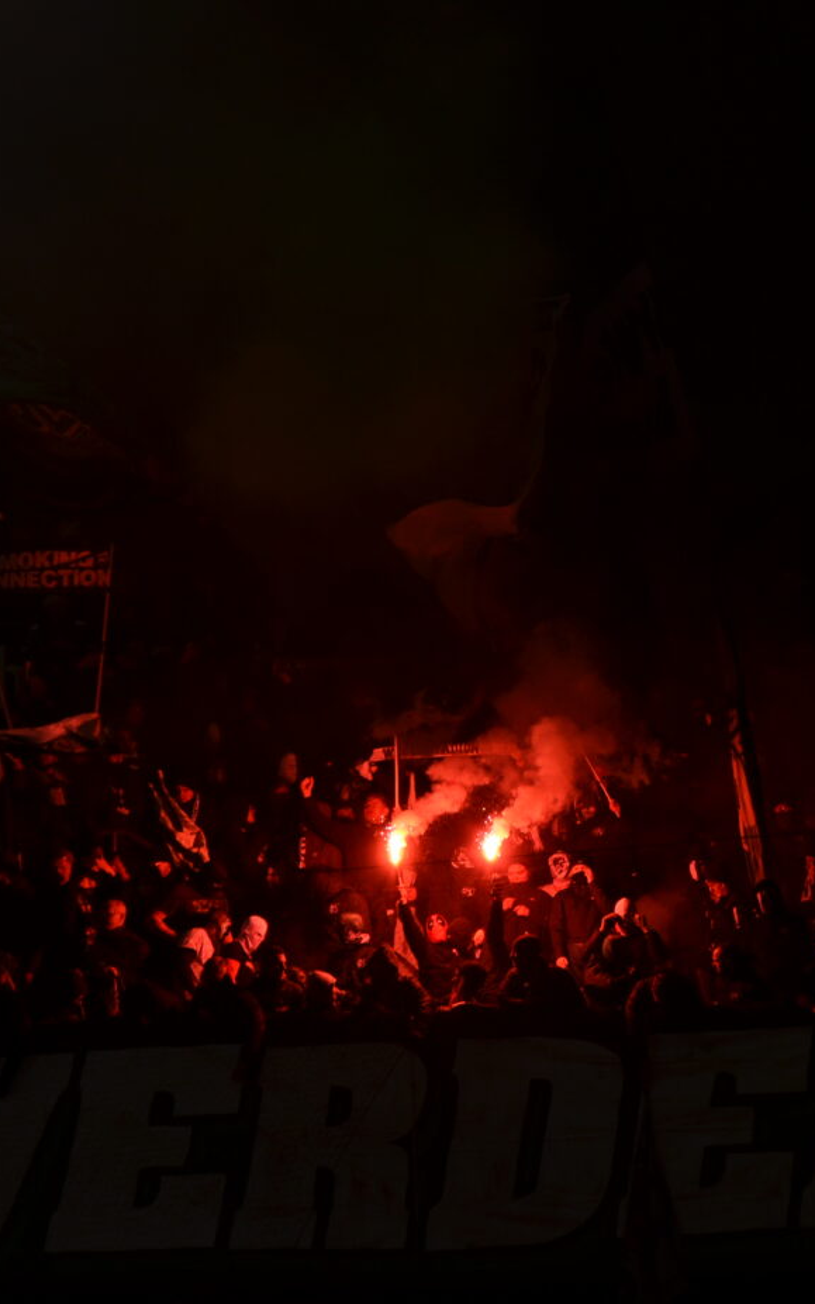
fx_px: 9837
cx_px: 396
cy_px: 700
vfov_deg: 7.6
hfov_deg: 4.7
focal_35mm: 277
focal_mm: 105
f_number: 5.6
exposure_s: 1/500
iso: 200
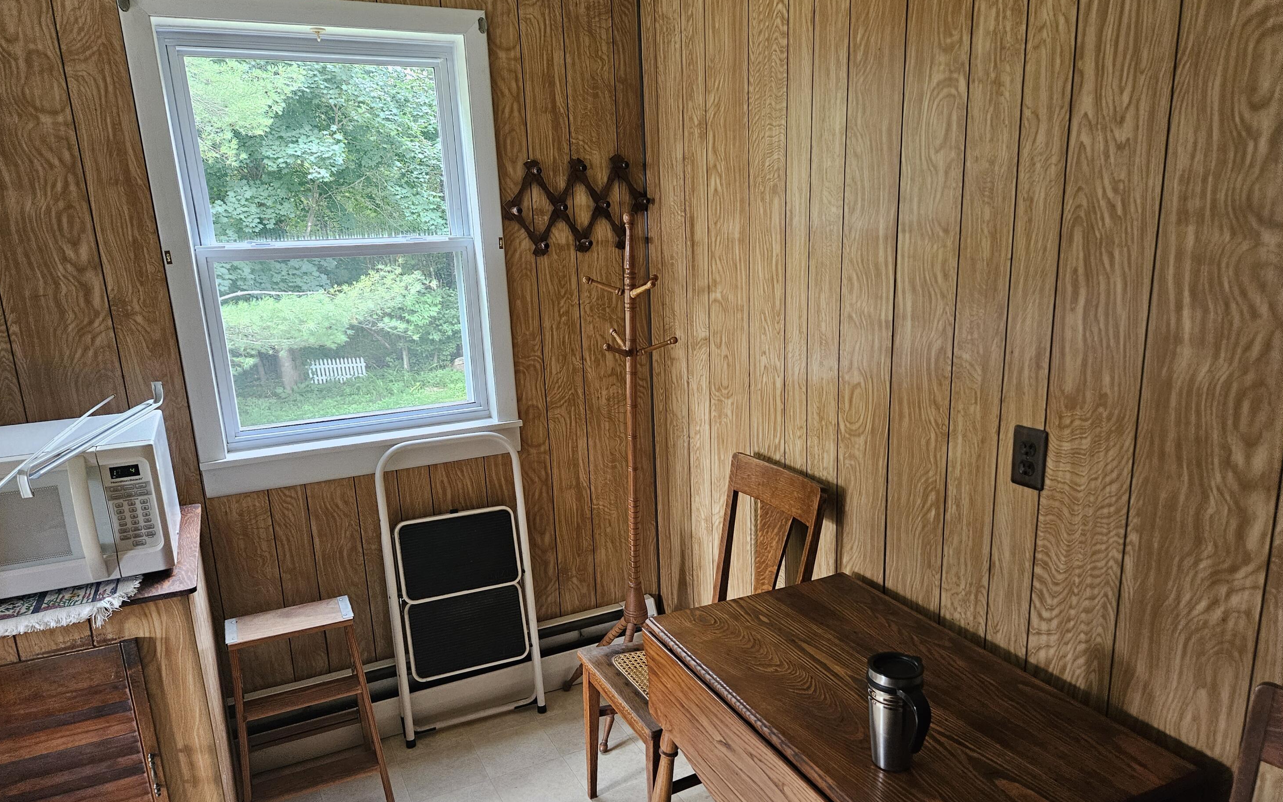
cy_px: 441
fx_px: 874
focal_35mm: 25
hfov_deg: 72.6
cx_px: 634
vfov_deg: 49.2
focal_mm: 5.4
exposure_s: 1/240
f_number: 1.8
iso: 800
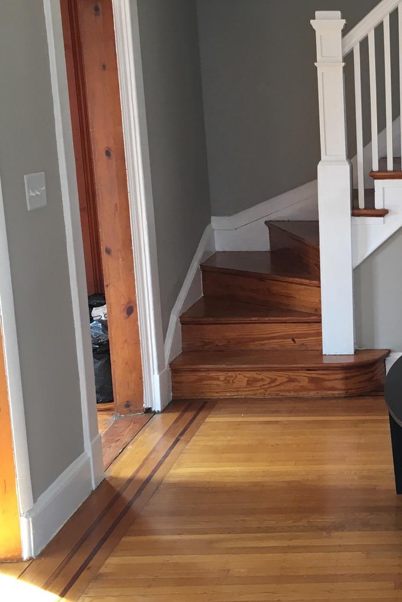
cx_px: 444
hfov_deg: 23.5
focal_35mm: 54
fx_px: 904
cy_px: 284
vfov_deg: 36.9
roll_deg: +0.8
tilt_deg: -13.4
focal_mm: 4.15
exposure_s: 1/30
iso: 50
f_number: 2.2
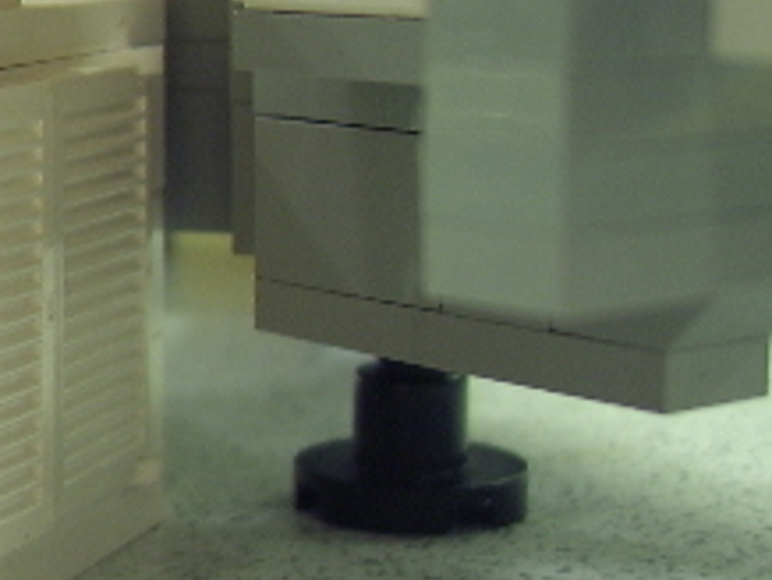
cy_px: 230
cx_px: -290
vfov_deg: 16.3
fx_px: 2032
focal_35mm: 91
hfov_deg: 19.5
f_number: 2.7
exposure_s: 1/8
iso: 100
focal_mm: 8.13
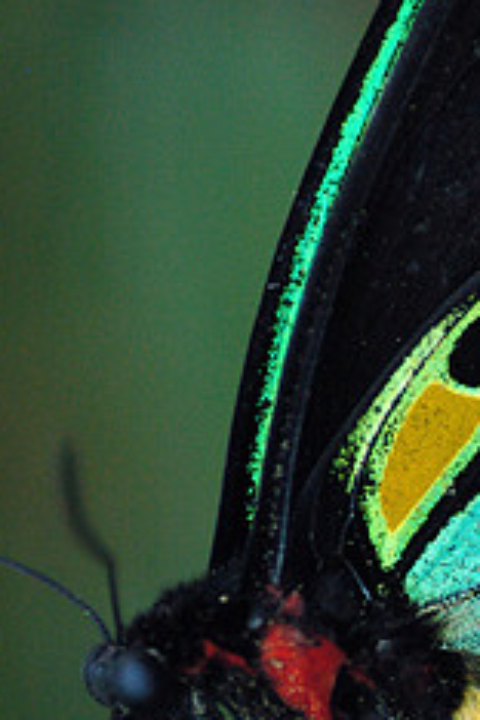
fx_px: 10379
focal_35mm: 519
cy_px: 483
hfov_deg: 2.6
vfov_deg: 4.0
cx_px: 368
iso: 800
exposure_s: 1/180
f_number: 5.6
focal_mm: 180
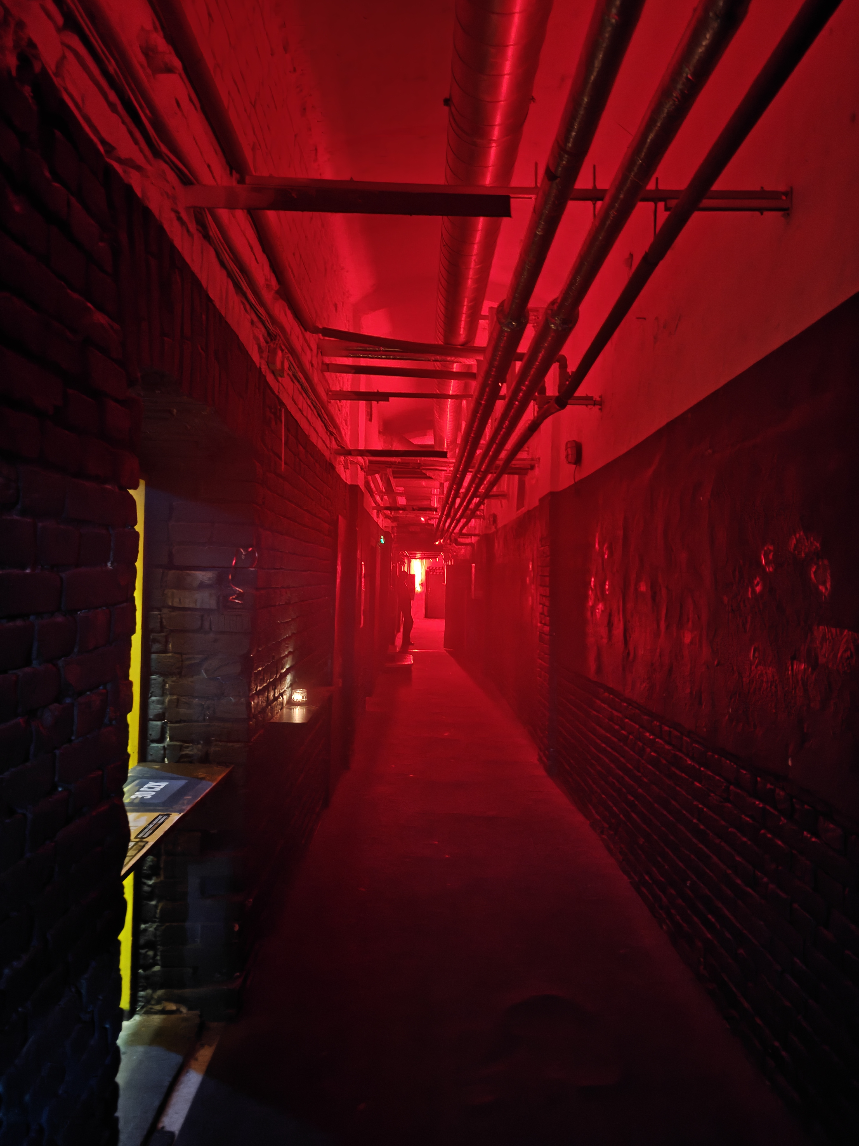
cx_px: 430
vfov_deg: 73.9
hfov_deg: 58.9
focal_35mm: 23
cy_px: 573
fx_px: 761
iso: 8000
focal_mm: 6.06
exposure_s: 1/6
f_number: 1.6
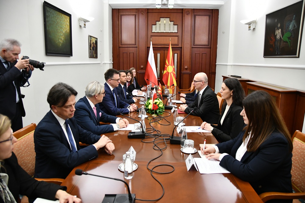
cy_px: 102
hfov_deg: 73.8
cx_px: 152
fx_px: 203
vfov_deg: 53.1
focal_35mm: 24
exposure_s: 1/125
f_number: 4.5
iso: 5000
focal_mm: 24
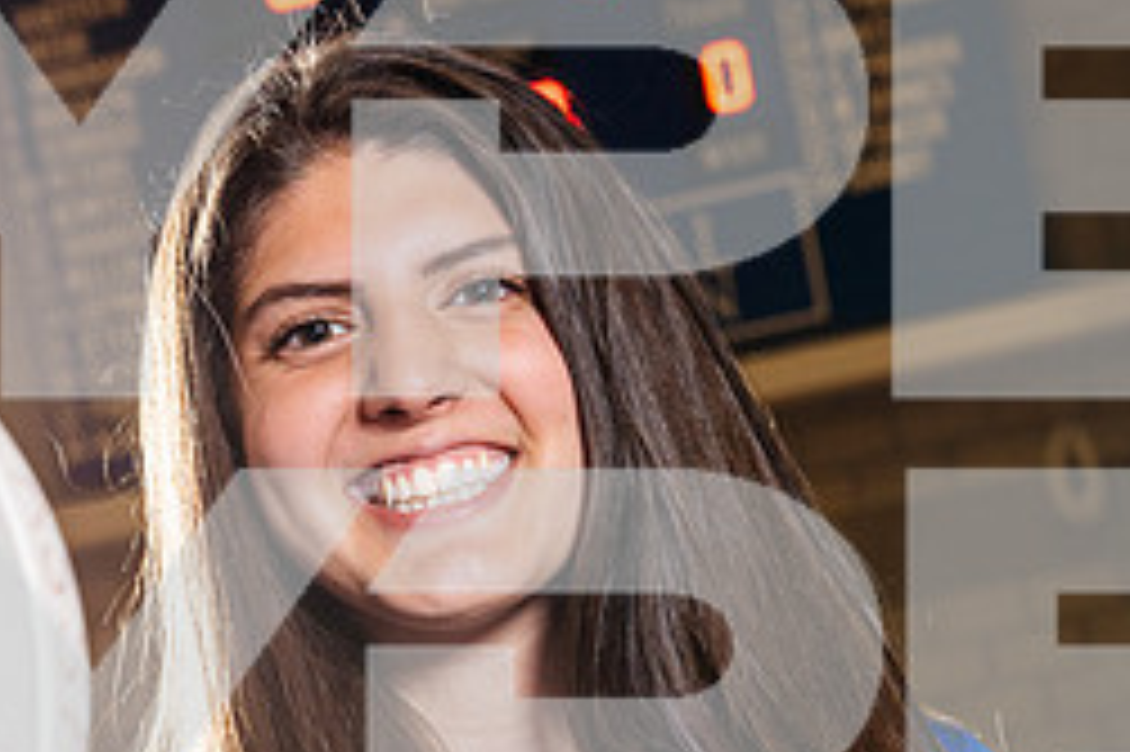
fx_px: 4642
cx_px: 279
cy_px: 709
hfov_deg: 13.8
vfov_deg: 9.2
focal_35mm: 148
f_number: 8
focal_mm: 64
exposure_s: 1/125
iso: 400
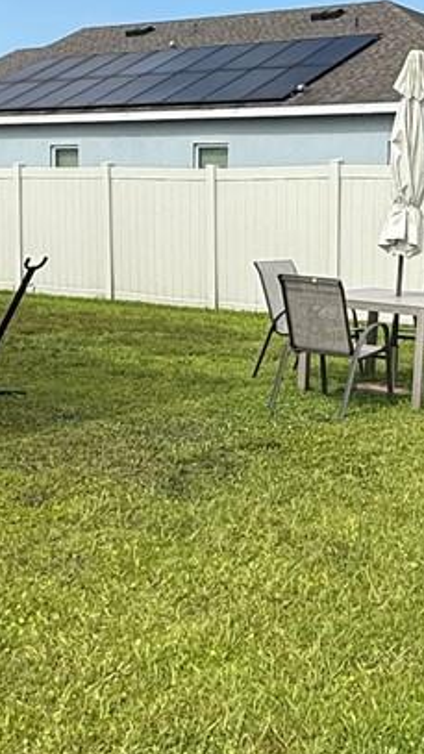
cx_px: 289
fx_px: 1199
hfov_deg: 20.0
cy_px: 333
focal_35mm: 60
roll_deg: -0.5
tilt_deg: -7.4
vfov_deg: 34.9
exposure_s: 1/2165
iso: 50
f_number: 2.2
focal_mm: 2.22
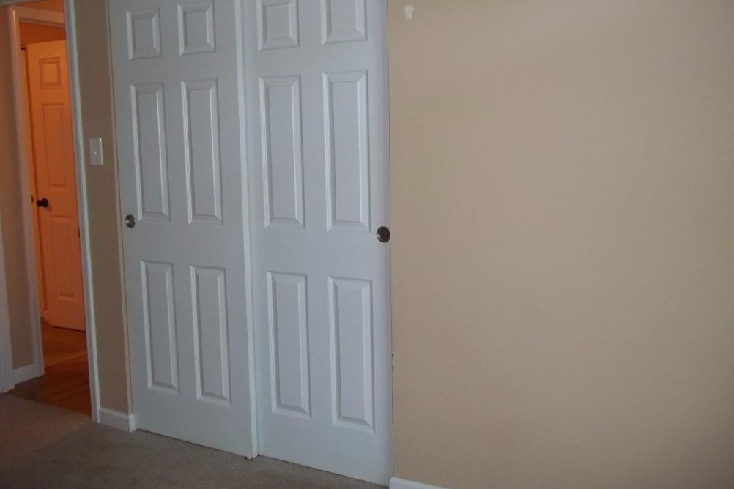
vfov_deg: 38.9
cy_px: 236
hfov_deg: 55.8
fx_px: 693
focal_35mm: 34
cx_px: 368
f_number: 2.9
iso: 160
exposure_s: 1/30
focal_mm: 5.7
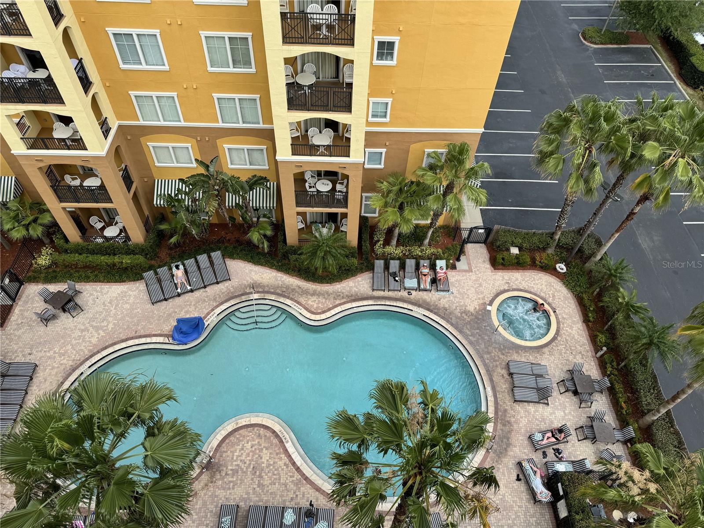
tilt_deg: -53.1
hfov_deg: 71.6
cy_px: 264
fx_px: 488
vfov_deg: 56.8
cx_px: 352
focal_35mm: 24
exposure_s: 1/1597
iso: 80
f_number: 1.78
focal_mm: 6.76
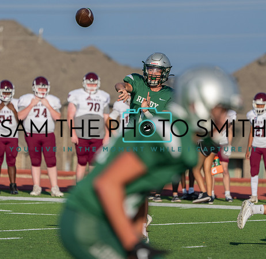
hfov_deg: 3.9
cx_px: 151
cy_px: 128
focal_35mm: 453
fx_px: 3885
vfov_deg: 3.8
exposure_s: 1/1250
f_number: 5.6
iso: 160
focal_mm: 355
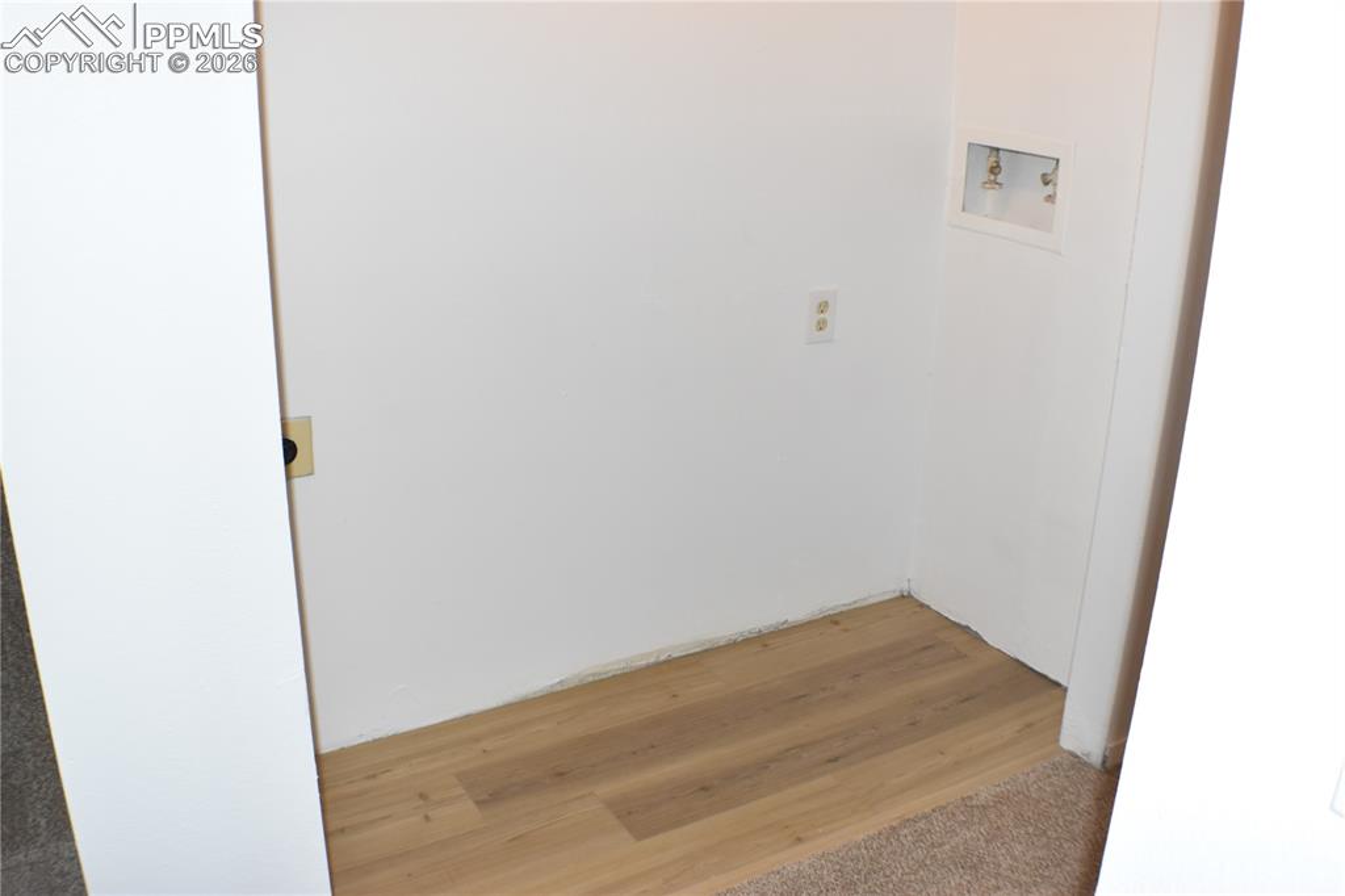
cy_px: 448
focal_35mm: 44
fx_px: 1625
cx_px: 672
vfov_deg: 30.8
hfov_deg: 45.0
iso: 800
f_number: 5
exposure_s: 1/100
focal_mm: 29
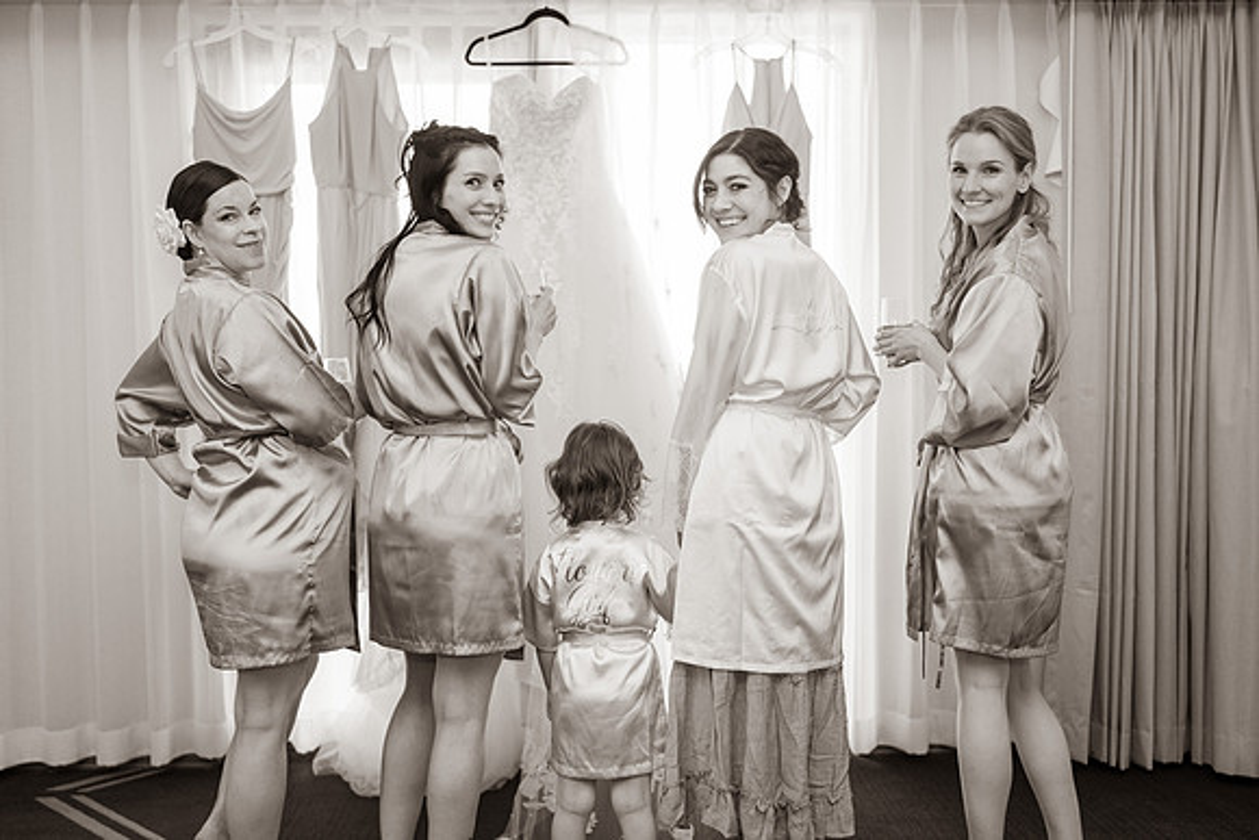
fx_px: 1244
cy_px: 420
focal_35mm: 36
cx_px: 635
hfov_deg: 53.7
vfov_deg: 37.3
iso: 250
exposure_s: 1/125
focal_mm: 35
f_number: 1.2
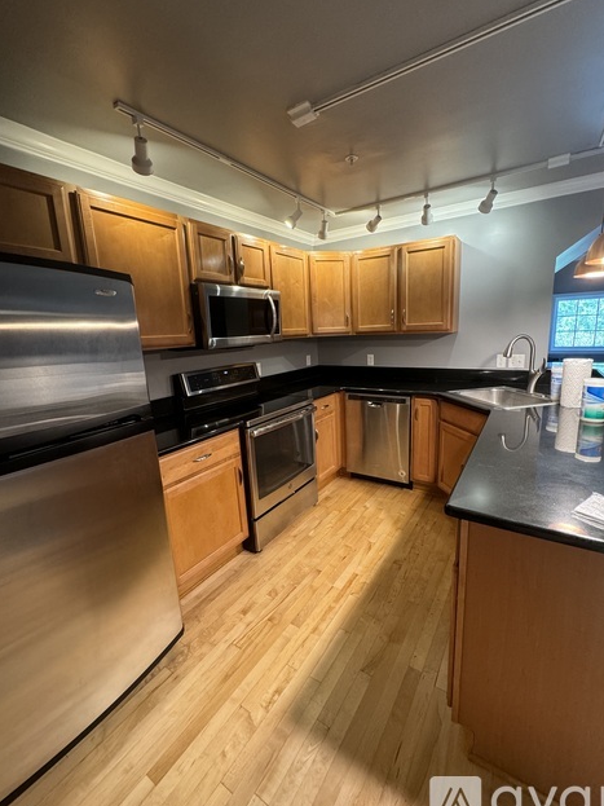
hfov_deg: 81.7
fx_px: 349
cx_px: 316
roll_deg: +2.6
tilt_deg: -9.7
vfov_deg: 98.2
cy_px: 397
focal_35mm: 15
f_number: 2.2
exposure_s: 1/60
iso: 250
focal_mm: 2.22
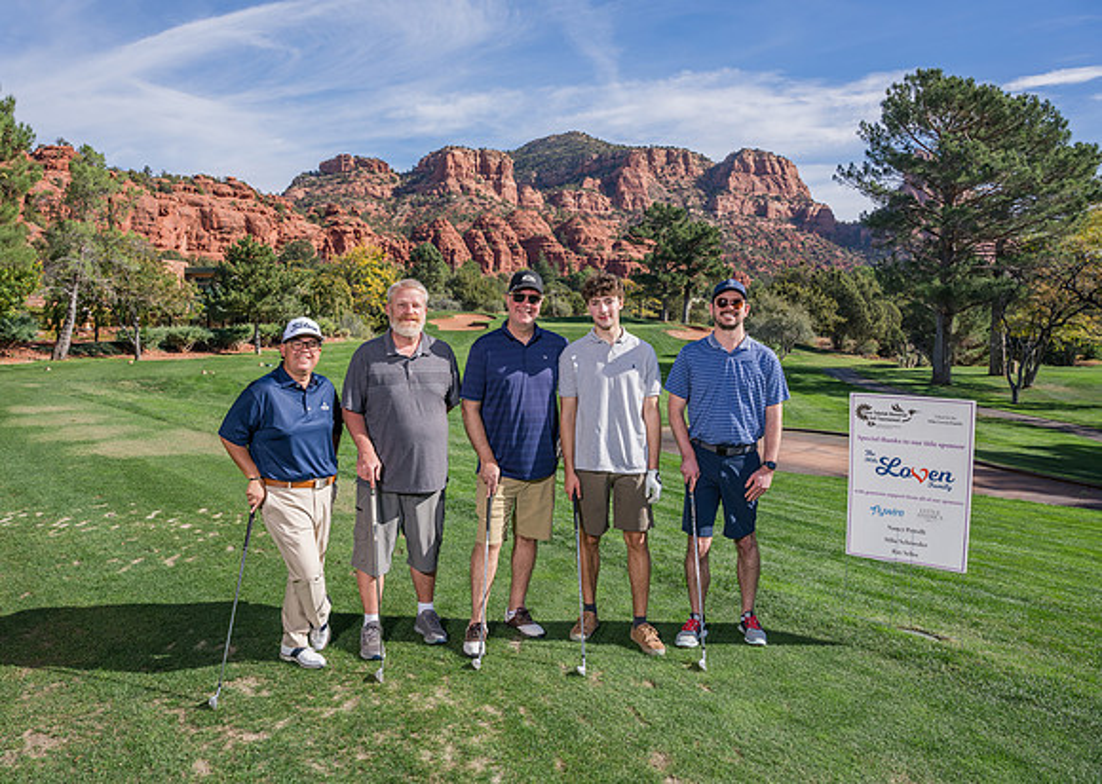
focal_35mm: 27
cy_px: 363
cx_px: 470
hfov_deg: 66.0
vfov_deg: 49.9
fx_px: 843
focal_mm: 24
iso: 250
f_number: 4.5
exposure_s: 1/1250
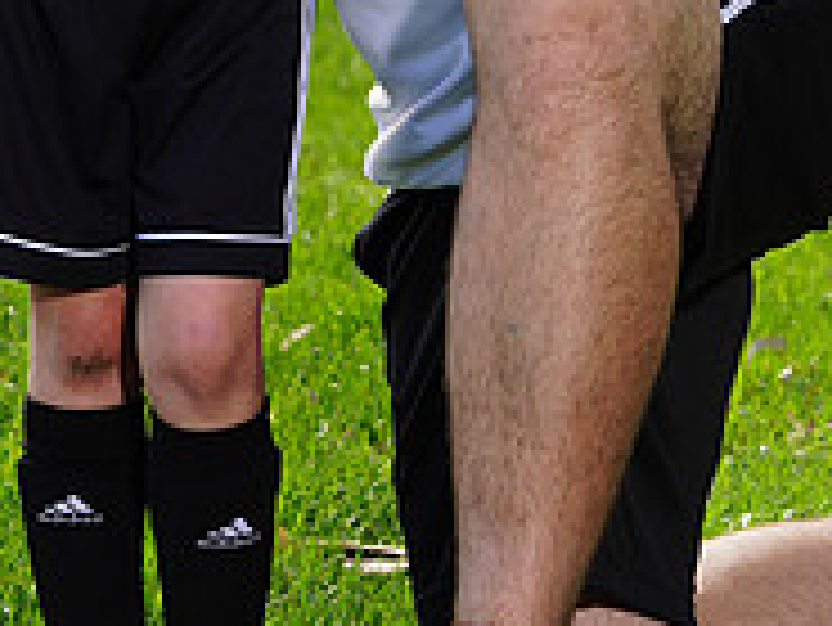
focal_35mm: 385
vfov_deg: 3.8
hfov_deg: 5.1
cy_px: -320
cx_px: 499
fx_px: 9260
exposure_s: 1/200
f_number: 8
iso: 125
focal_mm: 128
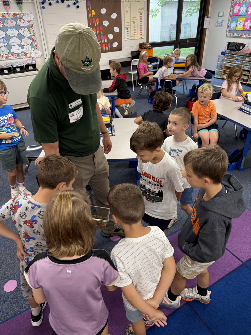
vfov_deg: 71.6
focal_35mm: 24
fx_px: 232
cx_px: 126
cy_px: 168
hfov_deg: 56.8
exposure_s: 1/120
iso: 200
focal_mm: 6.8
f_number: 1.8
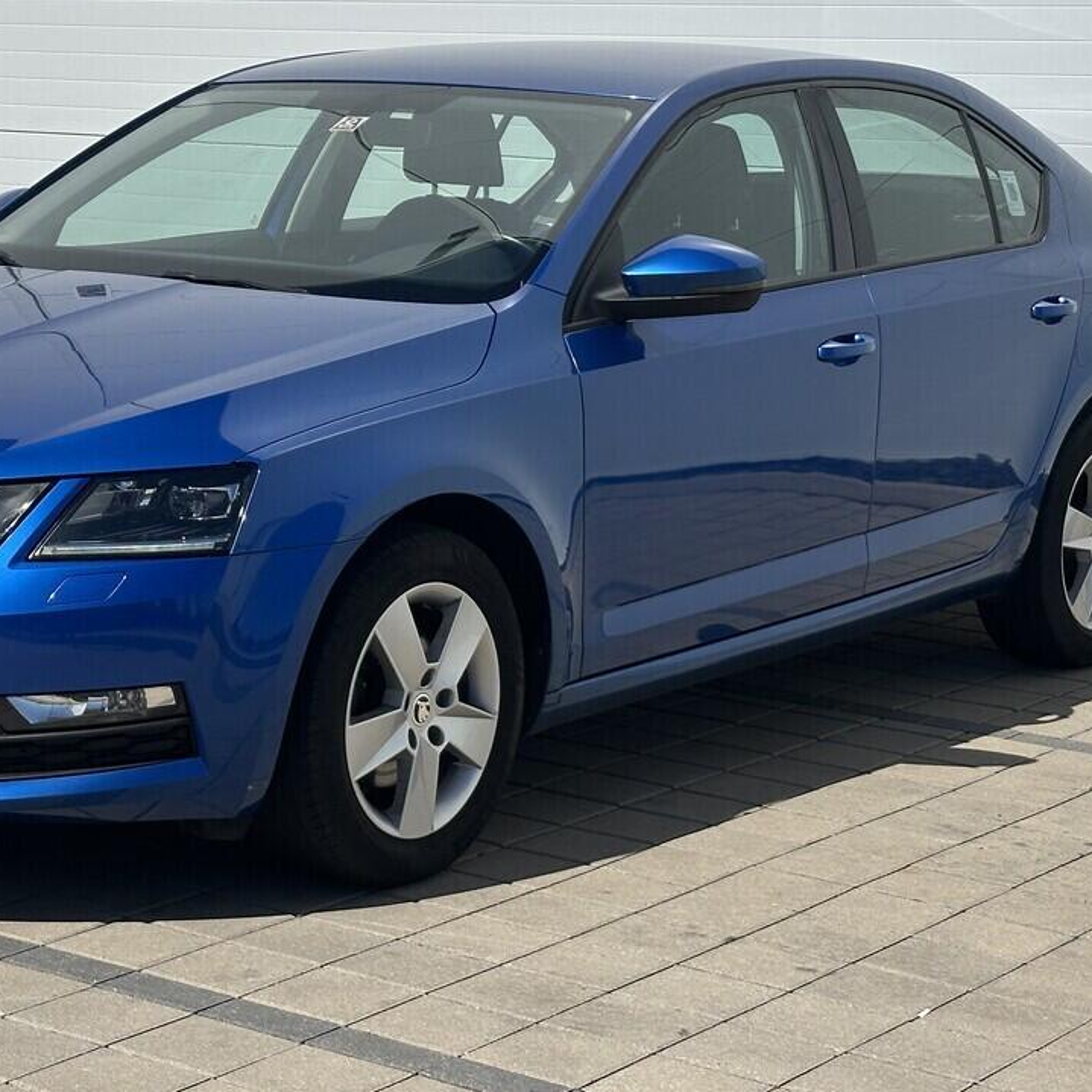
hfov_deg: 20.3
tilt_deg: -5.9
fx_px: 3034
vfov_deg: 20.4
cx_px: 355
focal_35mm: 85
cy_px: 393
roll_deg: -2.2
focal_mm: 6.86
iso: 64
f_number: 1.78
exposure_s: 1/7092
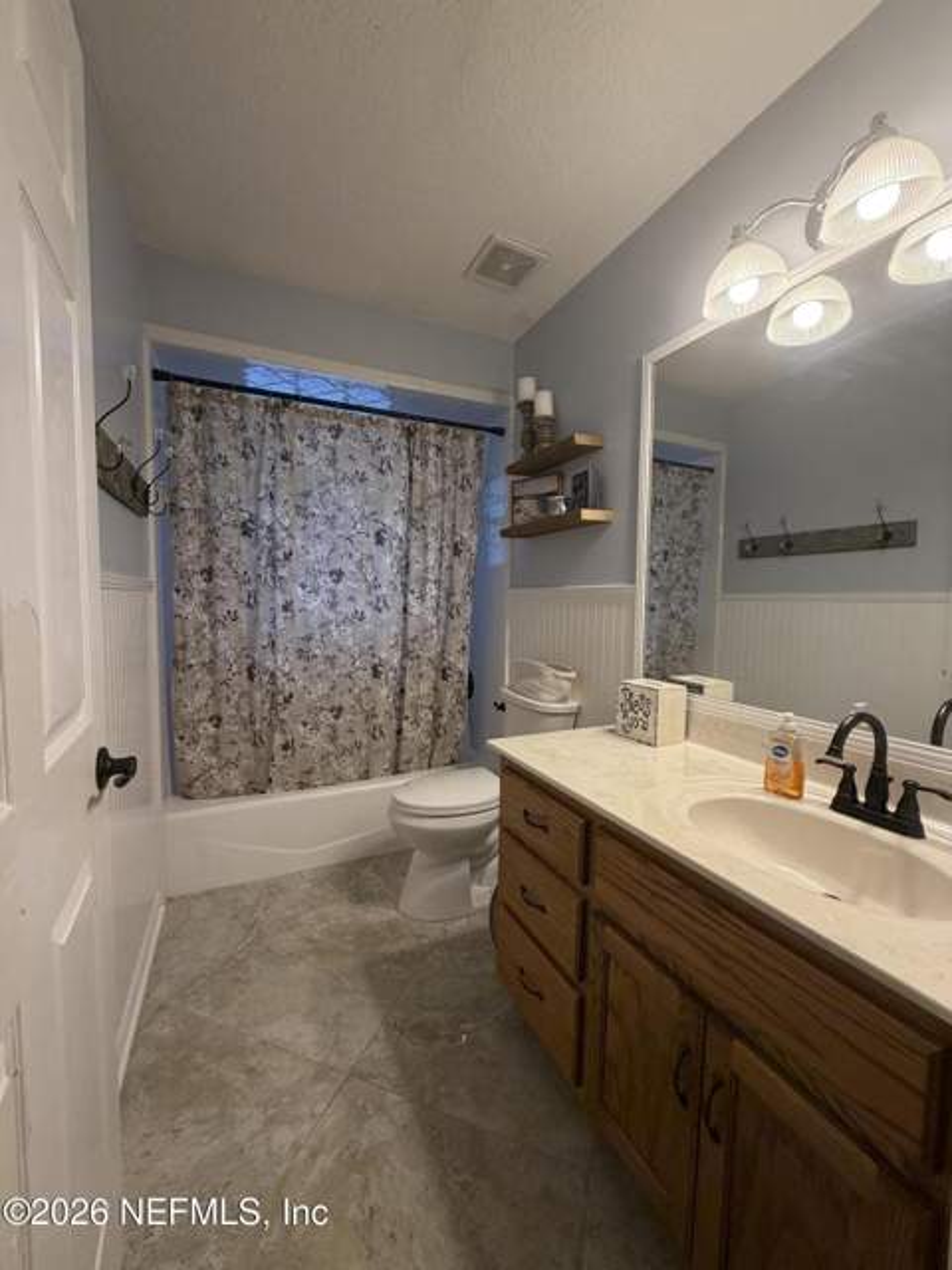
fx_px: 513
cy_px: 635
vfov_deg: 102.1
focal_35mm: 14
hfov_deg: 85.7
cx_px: 476
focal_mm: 2.22
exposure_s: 1/60
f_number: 2.2
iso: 160
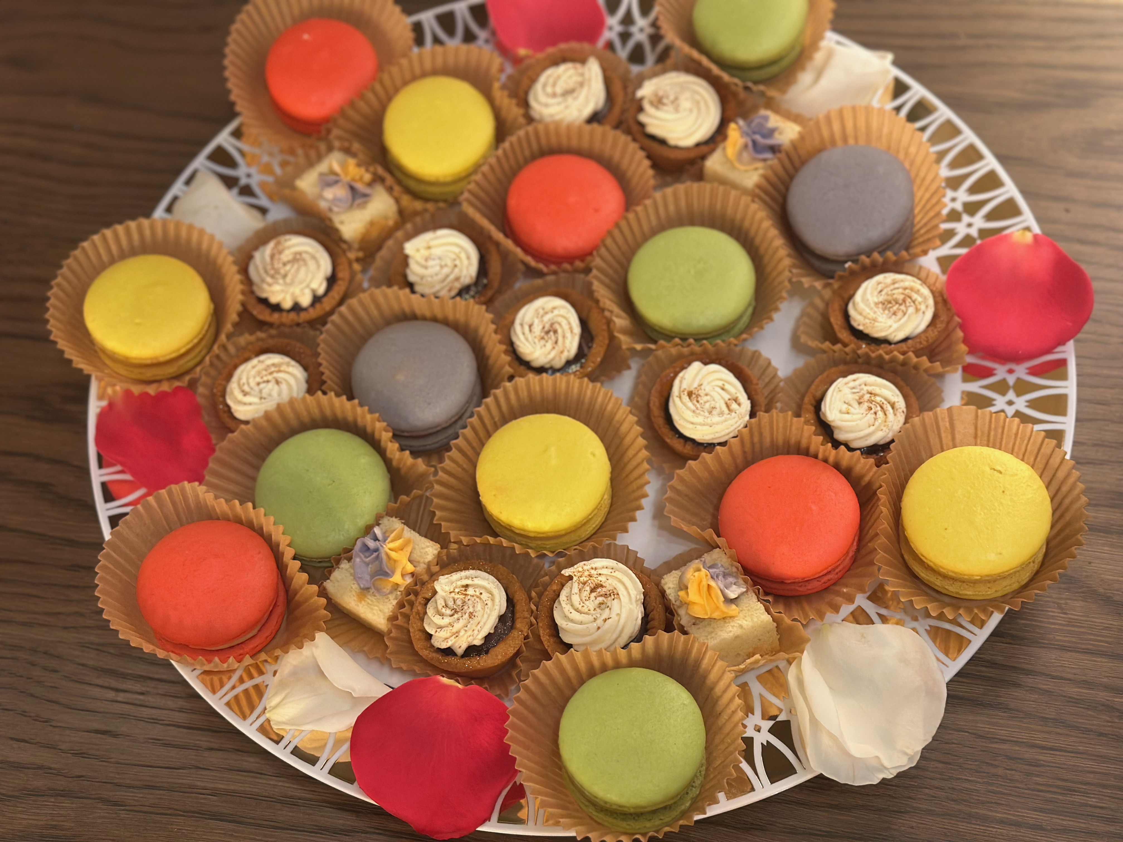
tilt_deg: -60.5
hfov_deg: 39.7
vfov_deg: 30.3
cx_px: 562
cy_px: 421
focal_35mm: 48
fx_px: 1557
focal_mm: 6.86
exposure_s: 1/40
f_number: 1.78
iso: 320
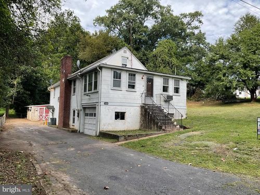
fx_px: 218
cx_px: 130
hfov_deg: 61.7
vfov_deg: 48.2
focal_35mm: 29
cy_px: 98
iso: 16
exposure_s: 1/514
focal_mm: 3
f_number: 1.8
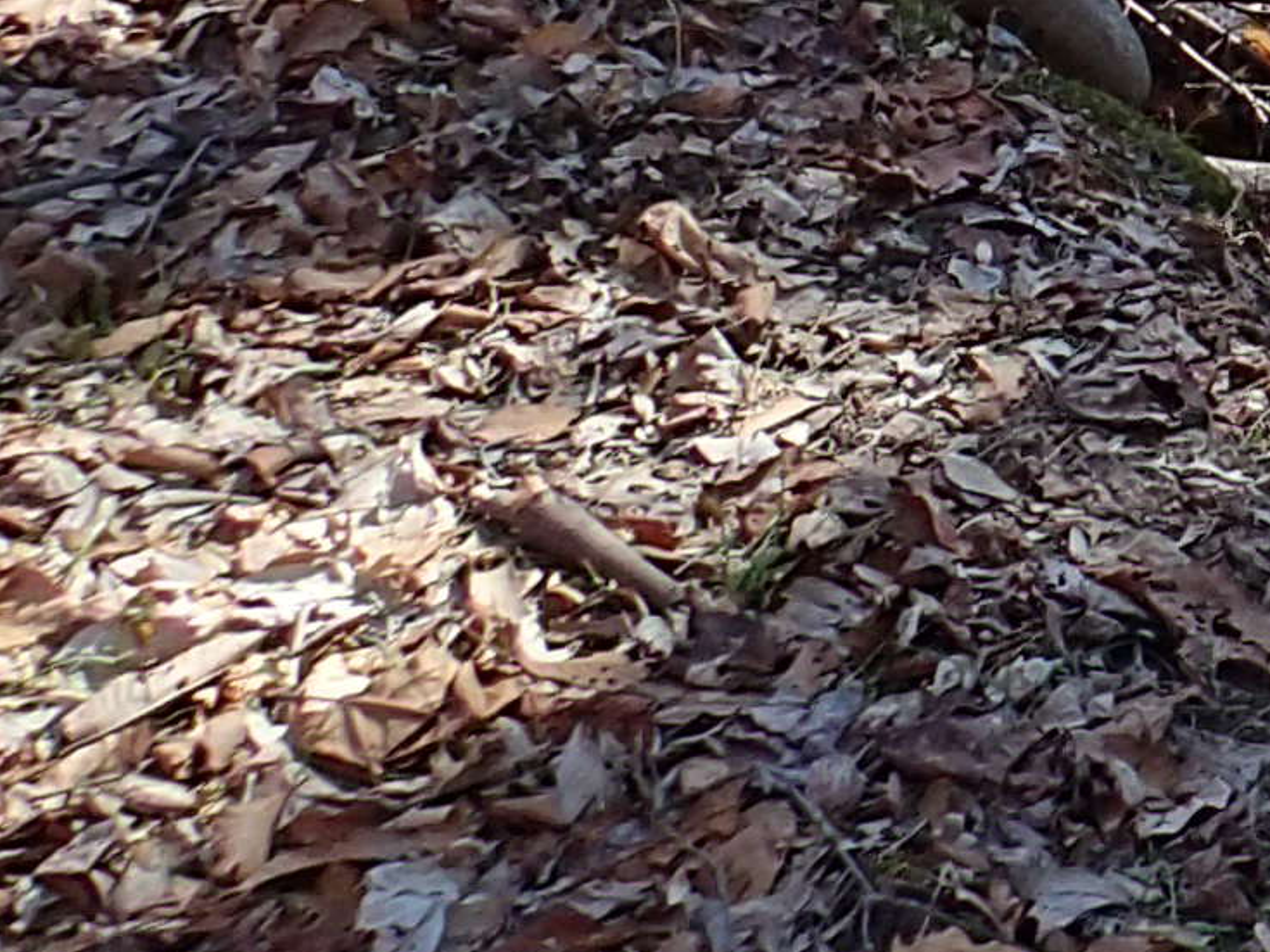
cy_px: -501
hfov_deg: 13.3
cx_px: 2210
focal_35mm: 135
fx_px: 4952
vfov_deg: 10.6
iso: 200
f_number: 2.8
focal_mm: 4.5
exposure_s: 1/500
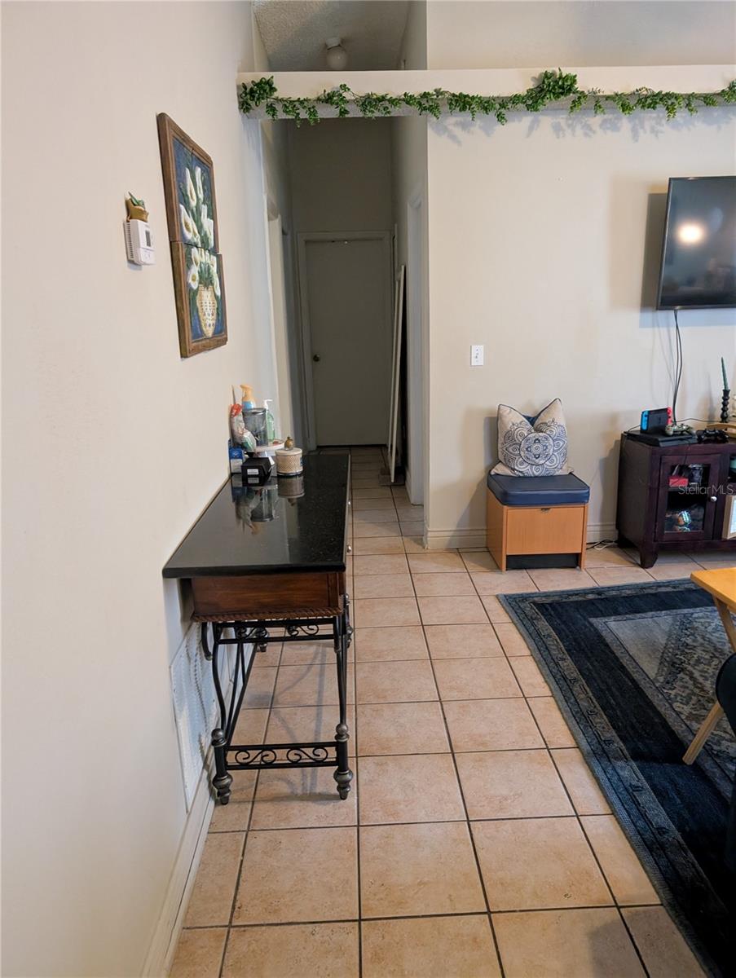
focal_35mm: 24
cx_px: 368
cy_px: 489
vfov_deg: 71.5
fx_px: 679
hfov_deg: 56.9
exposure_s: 1/120
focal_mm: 6.9
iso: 2487
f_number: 1.68
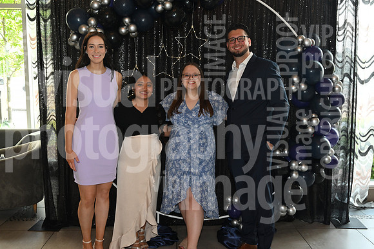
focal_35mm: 37
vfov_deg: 36.0
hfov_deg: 51.9
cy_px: 124
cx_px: 187
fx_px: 384
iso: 1600
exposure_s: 1/60
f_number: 8
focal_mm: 37
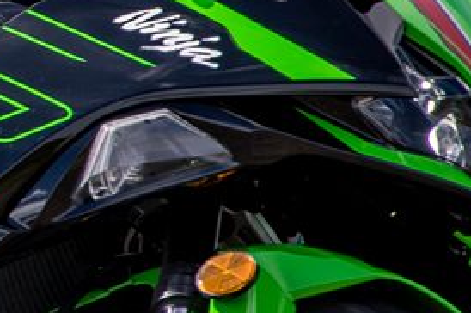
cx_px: -681
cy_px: 6
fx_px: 29337
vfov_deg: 0.6
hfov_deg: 0.9
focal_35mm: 2245
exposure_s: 1/640
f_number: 4
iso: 64
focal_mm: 300
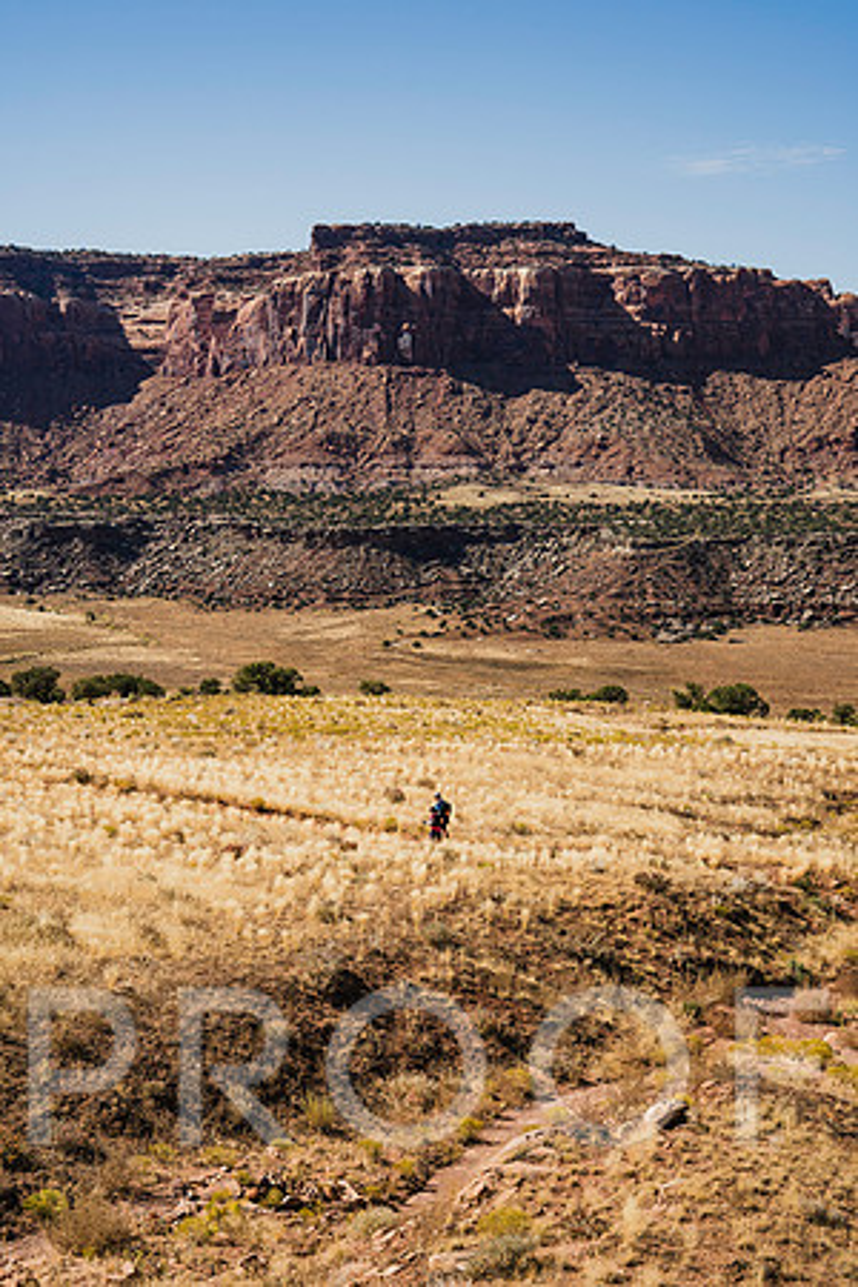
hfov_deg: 19.5
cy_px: 644
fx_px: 2502
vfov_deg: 28.8
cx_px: 429
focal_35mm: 70
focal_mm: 70
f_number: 7.1
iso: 160
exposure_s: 1/640
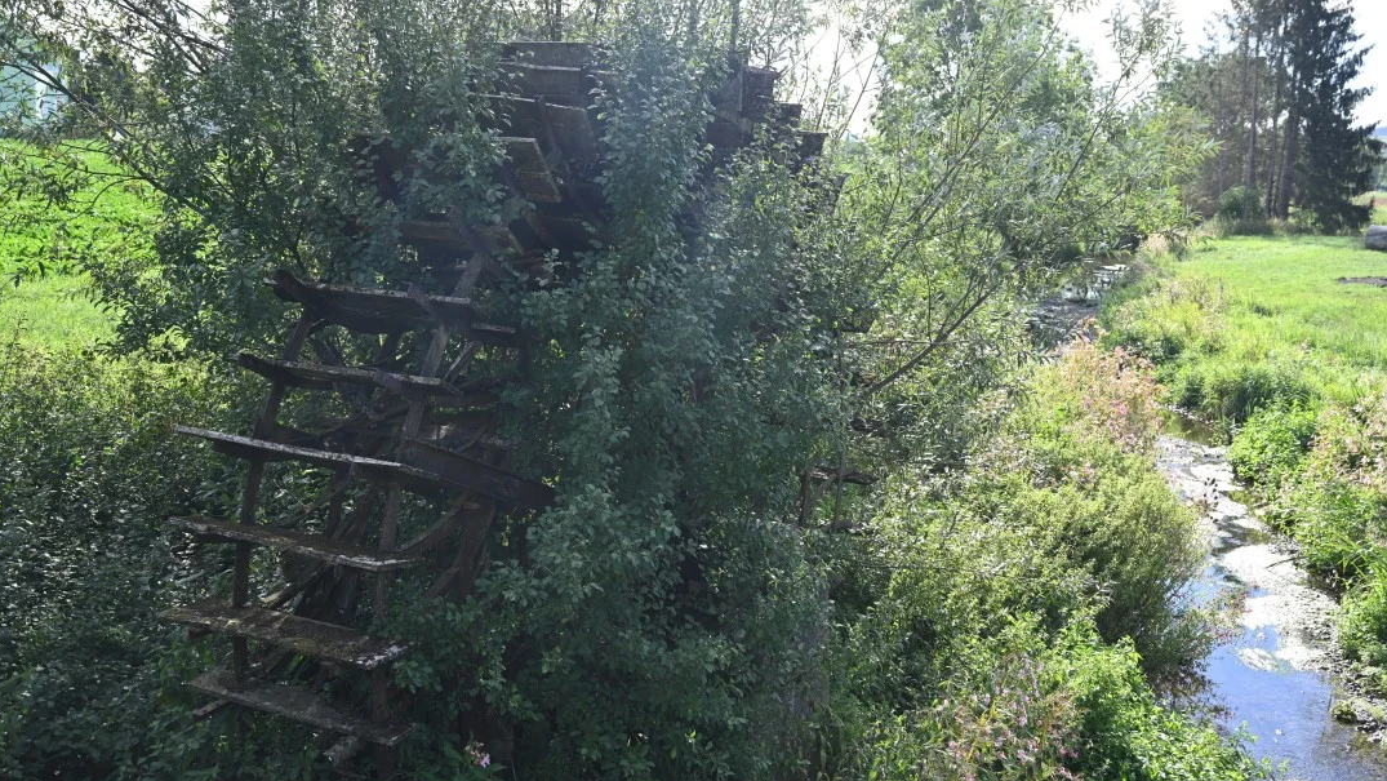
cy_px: 391
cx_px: 692
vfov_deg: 29.7
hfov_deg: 50.5
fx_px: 1471
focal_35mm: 40
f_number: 5.6
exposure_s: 1/250
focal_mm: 38
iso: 160
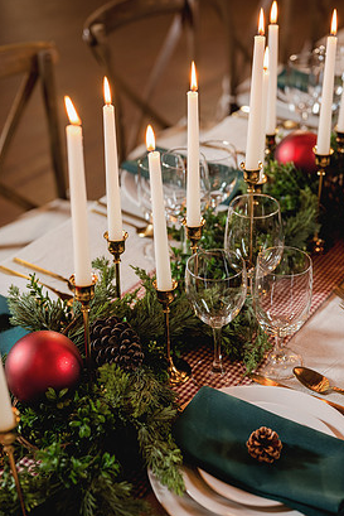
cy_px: 259
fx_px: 788
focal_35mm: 55
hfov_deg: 24.6
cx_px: 184
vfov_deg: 36.2
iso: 400
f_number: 2.8
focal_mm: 50
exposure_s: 1/125
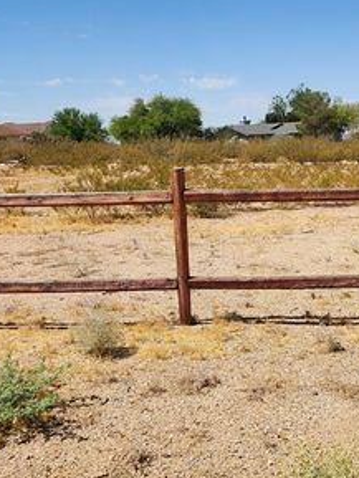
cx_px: 314
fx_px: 732
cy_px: 216
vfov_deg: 36.1
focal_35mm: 53
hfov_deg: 26.7
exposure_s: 1/1529
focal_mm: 6.4
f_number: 1.8
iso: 12
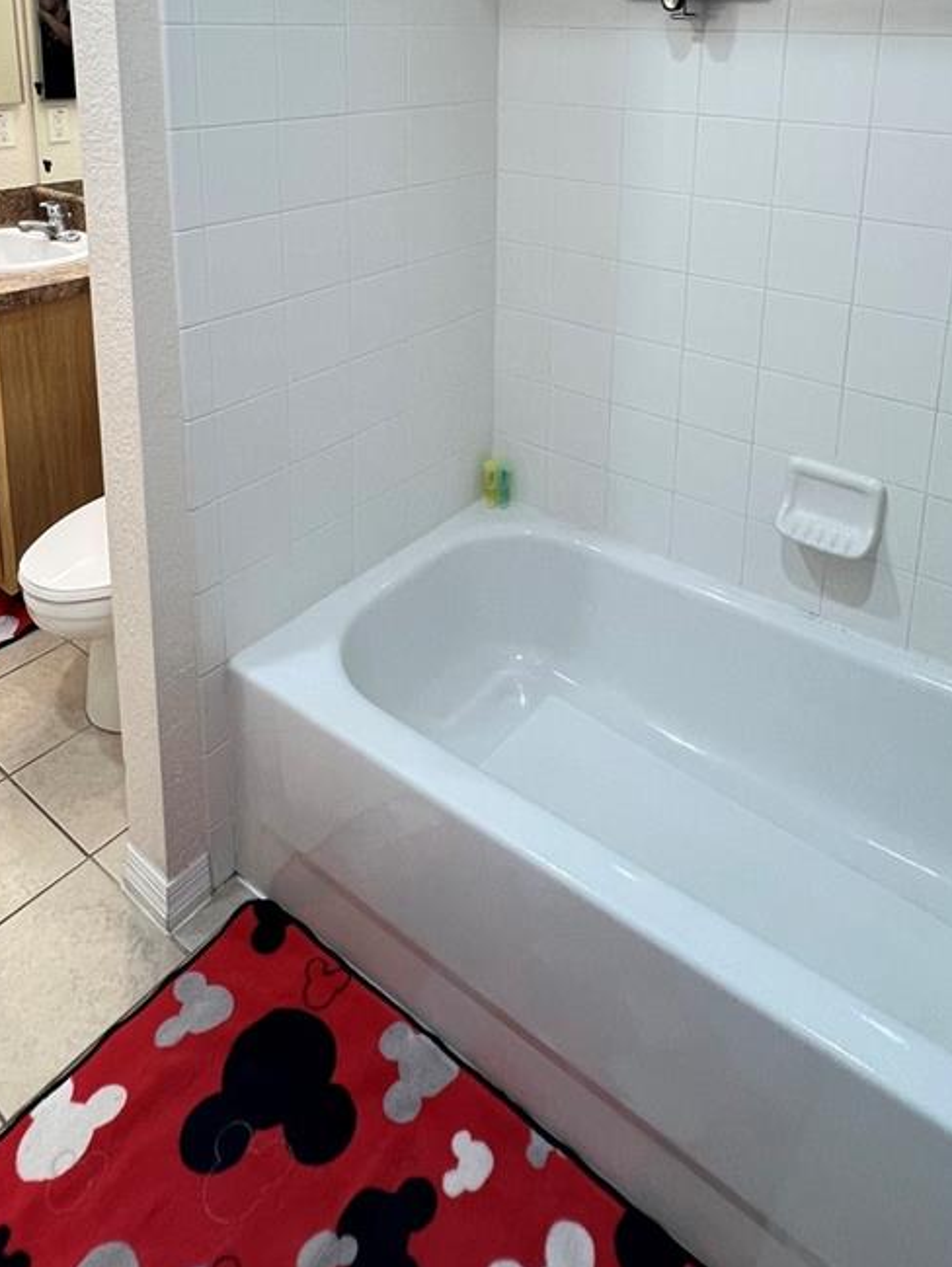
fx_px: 879
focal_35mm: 24
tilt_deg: -12.2
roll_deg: -0.3
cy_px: 226
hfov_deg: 56.8
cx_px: 480
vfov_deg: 64.3
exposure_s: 1/120
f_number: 1.8
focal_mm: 1.57
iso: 200
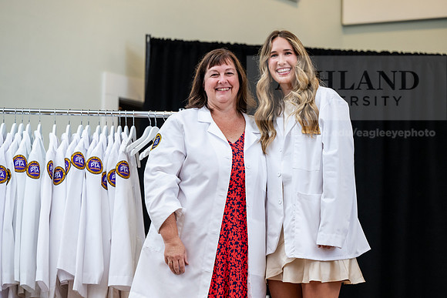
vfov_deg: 10.6
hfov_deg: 15.8
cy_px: 149
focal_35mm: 130
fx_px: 1614
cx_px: 224
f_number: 3.5
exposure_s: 1/200
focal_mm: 130
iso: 1600
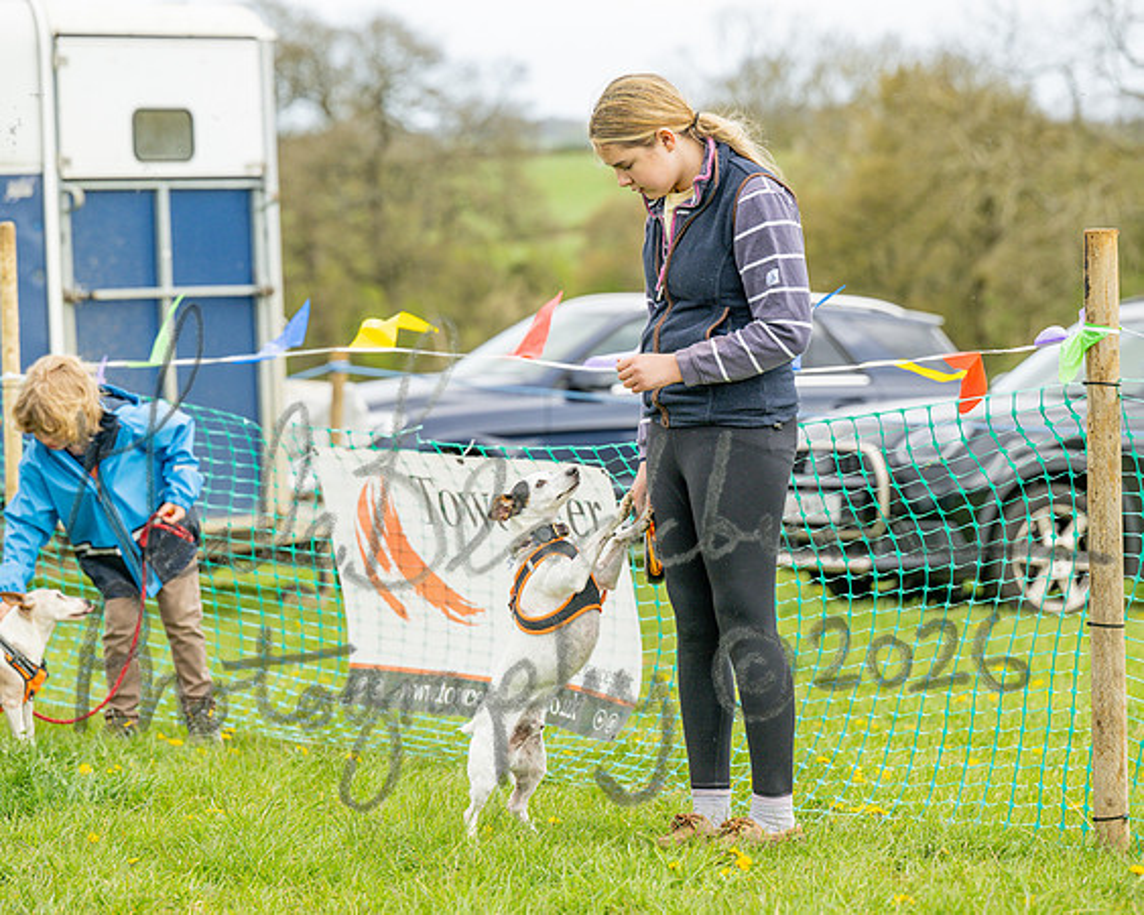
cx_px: 577
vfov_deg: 11.0
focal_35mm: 141
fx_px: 4765
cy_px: 458
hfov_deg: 13.7
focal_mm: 125
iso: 400
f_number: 4
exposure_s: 1/1600
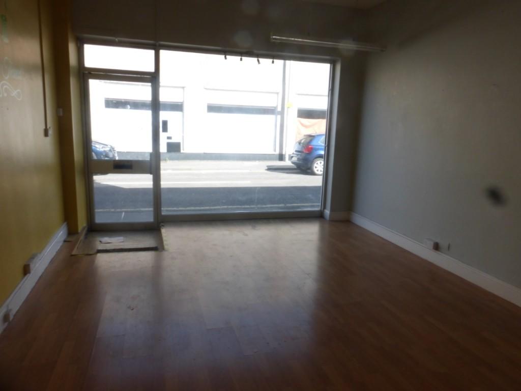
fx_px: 361
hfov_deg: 71.6
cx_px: 260
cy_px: 196
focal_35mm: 24
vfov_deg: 56.8
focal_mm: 4.3
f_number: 8
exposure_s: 1/60
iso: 160
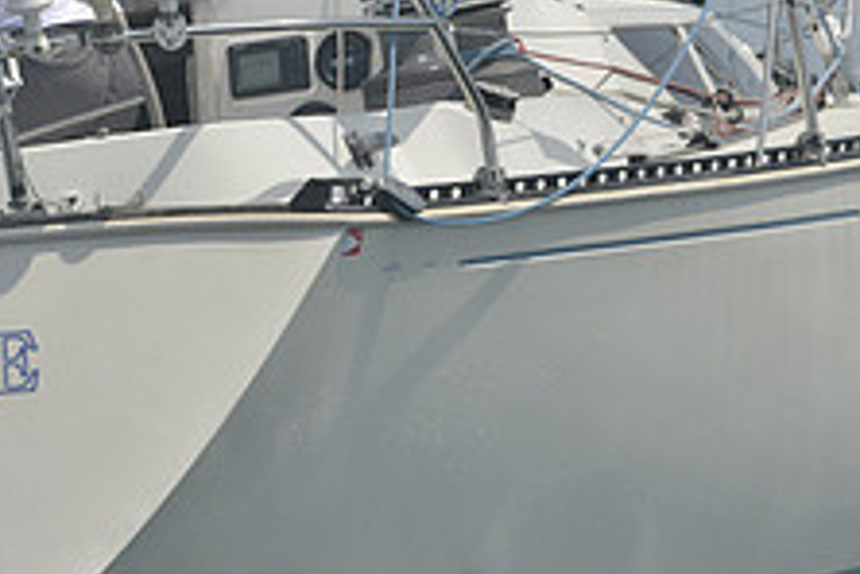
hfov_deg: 3.9
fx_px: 12469
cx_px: 108
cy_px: 273
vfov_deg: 2.6
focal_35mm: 522
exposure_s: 1/1000
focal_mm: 200
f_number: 9
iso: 280
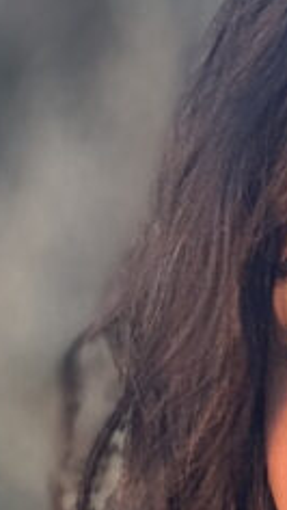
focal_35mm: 142
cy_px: 808
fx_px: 1918
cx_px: 457
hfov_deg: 8.3
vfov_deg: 14.0
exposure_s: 1/121
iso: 40
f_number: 1.9
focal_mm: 2.69
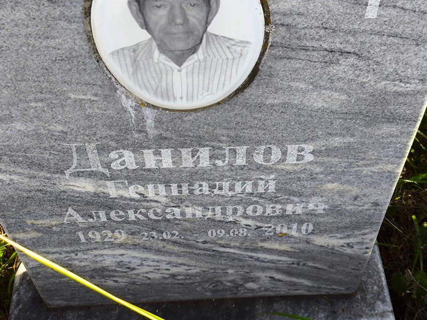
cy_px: 160
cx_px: 214
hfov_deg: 38.2
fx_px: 617
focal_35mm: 50
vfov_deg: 29.1
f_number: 1.7
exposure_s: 1/192
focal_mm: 4.71
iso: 50
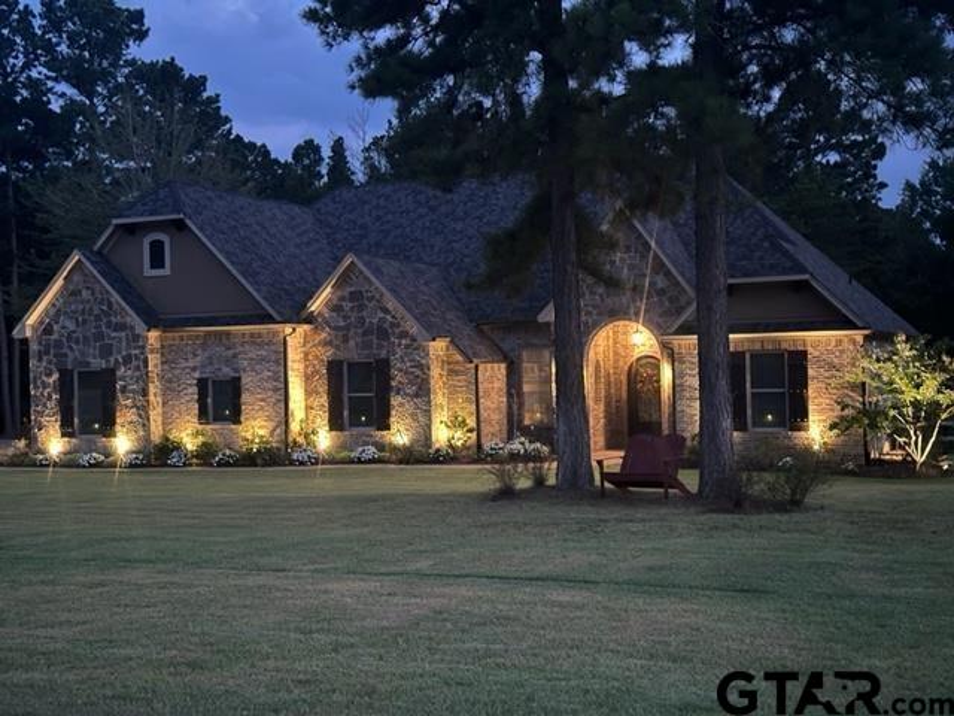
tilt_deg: -0.3
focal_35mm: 48
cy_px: 358
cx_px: 477
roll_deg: +1.3
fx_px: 1323
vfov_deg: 30.3
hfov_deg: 39.7
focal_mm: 6.86
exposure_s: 1/5
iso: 400
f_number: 1.78
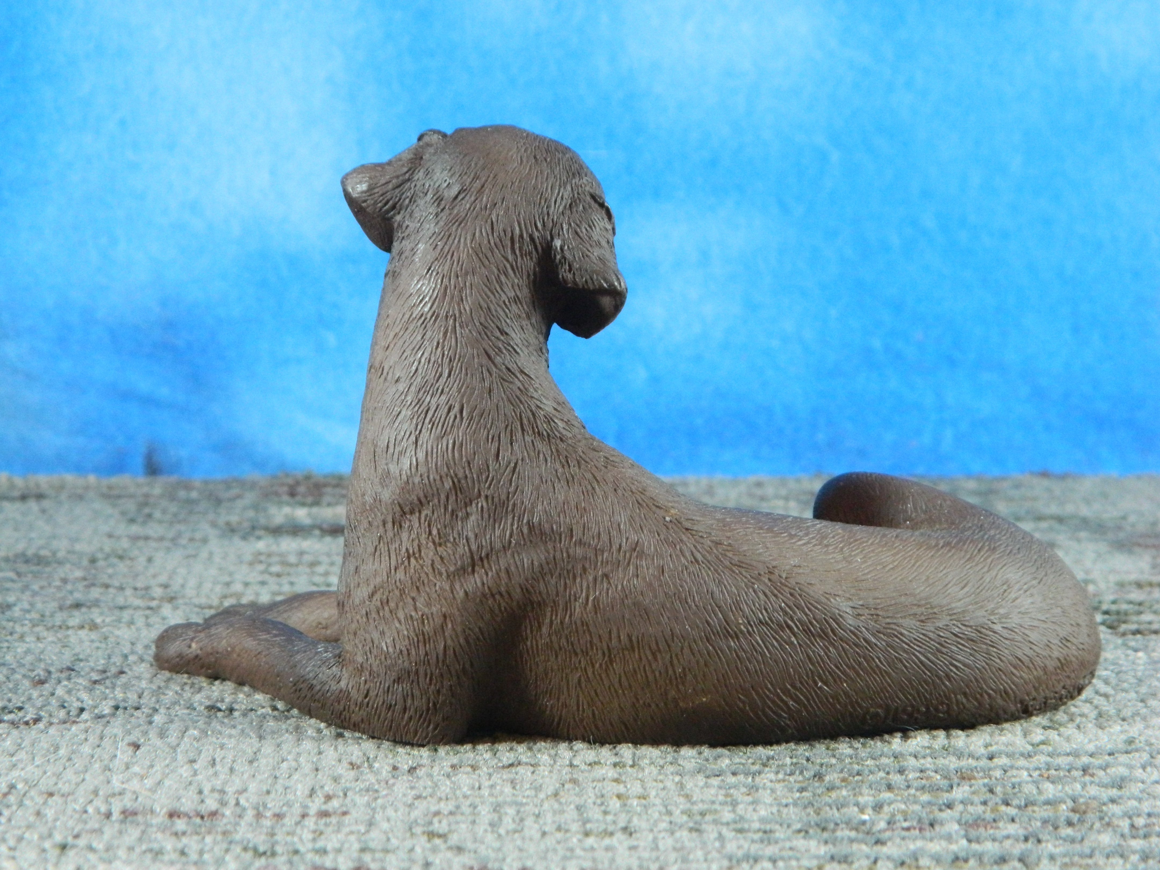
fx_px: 2815
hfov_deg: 23.3
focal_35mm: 84
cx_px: 580
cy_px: 435
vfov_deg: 17.6
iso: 400
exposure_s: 1/15
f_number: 4.2
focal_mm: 15.1
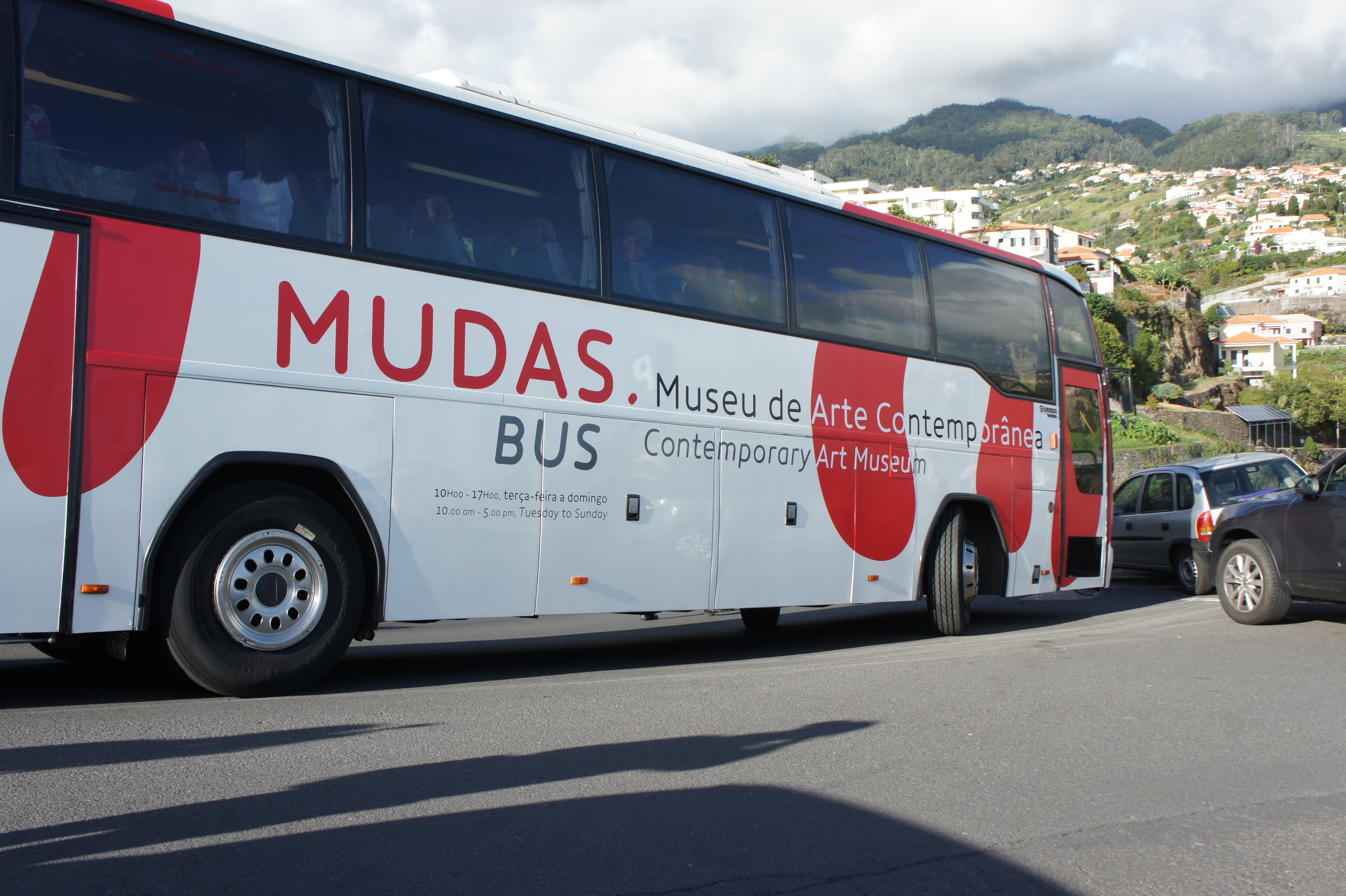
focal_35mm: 33
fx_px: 1233
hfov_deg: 57.3
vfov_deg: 39.9
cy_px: 448
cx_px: 673
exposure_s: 1/250
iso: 200
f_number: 8
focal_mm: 22
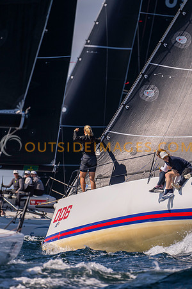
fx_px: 4800
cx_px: 117
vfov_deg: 3.4
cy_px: 144
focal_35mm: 600
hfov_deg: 2.3
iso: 200
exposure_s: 1/2000
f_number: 4.5
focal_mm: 400
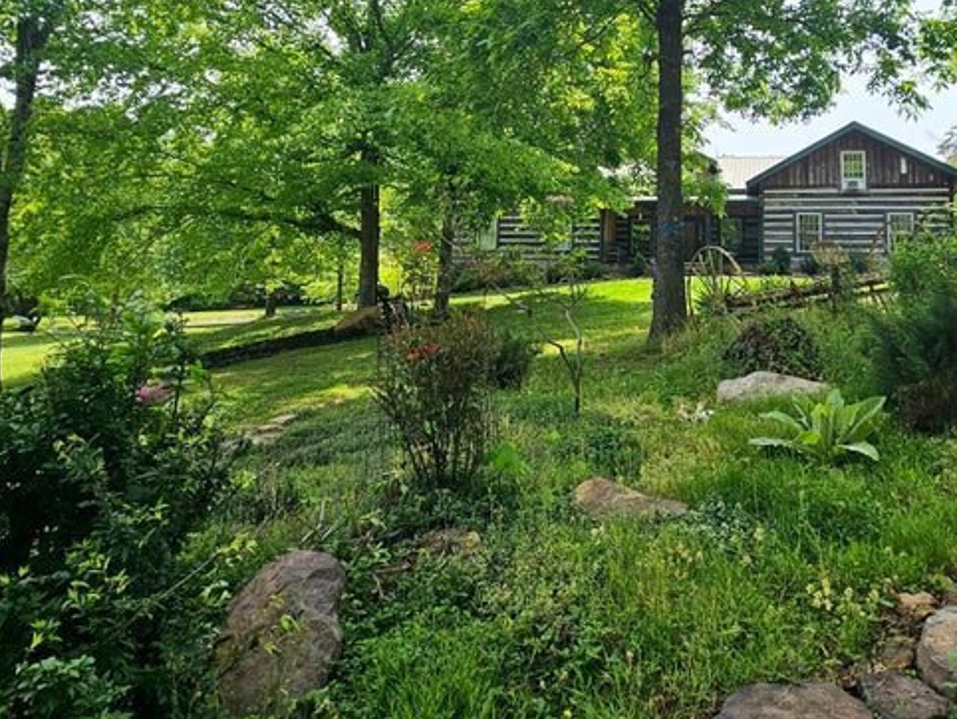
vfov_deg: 56.6
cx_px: 589
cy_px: 199
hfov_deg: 72.8
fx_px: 636
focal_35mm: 23
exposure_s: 1/1111
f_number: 2.2
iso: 50
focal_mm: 2.2
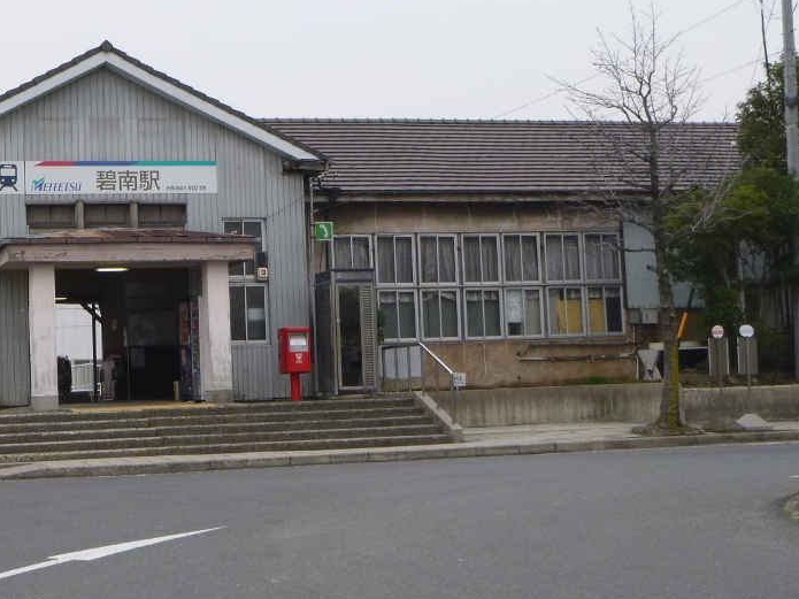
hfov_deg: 34.3
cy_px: 308
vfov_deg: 26.1
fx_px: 1292
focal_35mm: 56
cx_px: 329
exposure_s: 1/125
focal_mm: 6.8
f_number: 4.5
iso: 100
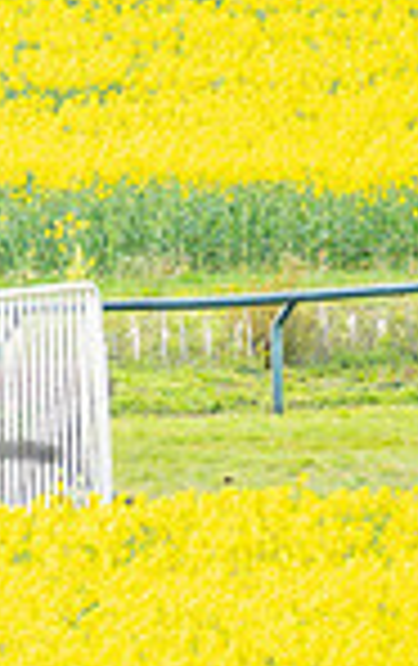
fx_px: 51674
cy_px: 39
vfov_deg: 0.7
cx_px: -1027
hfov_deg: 0.5
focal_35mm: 2846
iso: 400
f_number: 4.5
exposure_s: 1/1000
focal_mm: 400
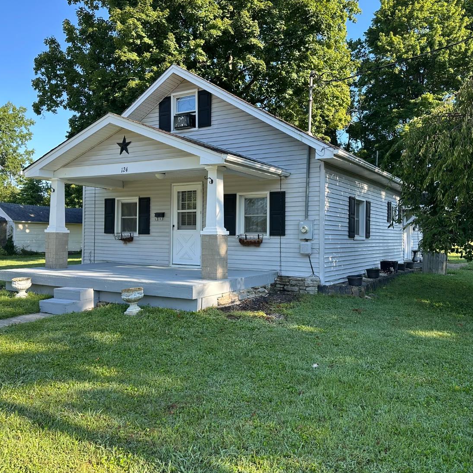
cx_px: 248
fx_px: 448
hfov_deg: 55.6
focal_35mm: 29
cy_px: 235
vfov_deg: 55.6
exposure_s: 1/756
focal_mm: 6.86
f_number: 1.78
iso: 80
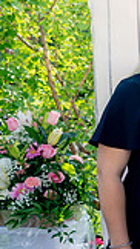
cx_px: 357
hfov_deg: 9.9
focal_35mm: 105
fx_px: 694
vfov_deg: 20.3
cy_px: 176
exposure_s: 1/500
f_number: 3.5
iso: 200
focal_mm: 28
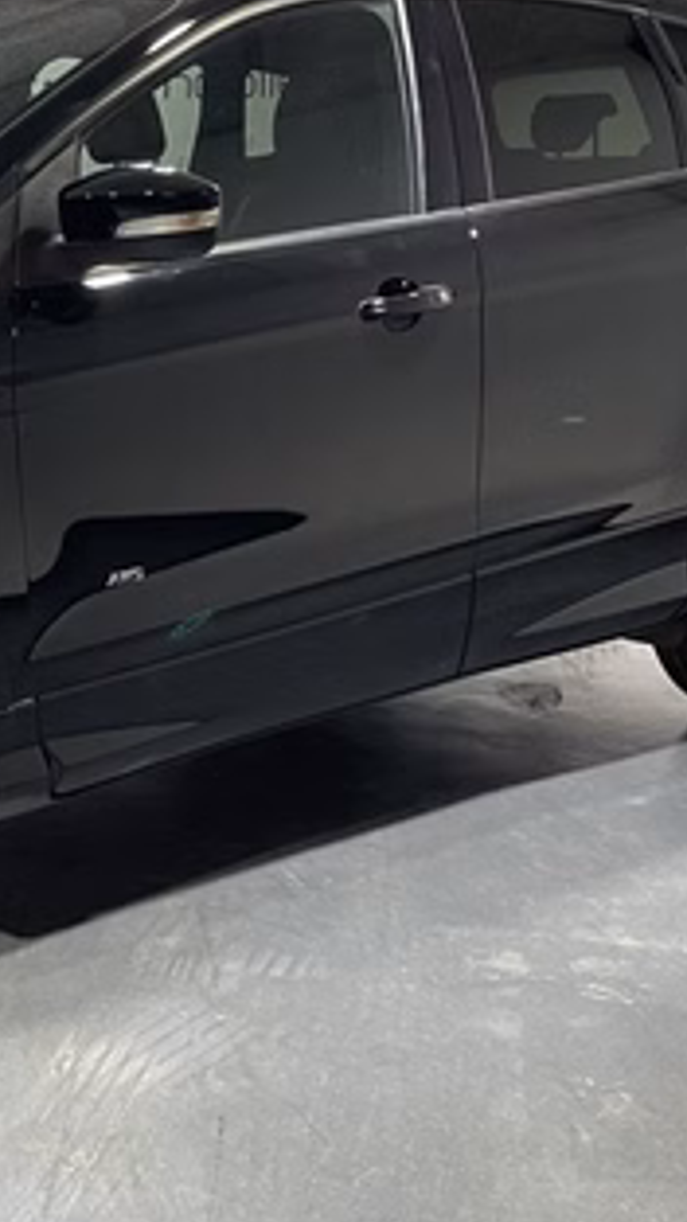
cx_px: -31
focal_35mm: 58
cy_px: 437
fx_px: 1879
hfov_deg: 20.0
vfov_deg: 35.8
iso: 80
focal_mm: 4.2
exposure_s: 1/50
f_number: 1.6
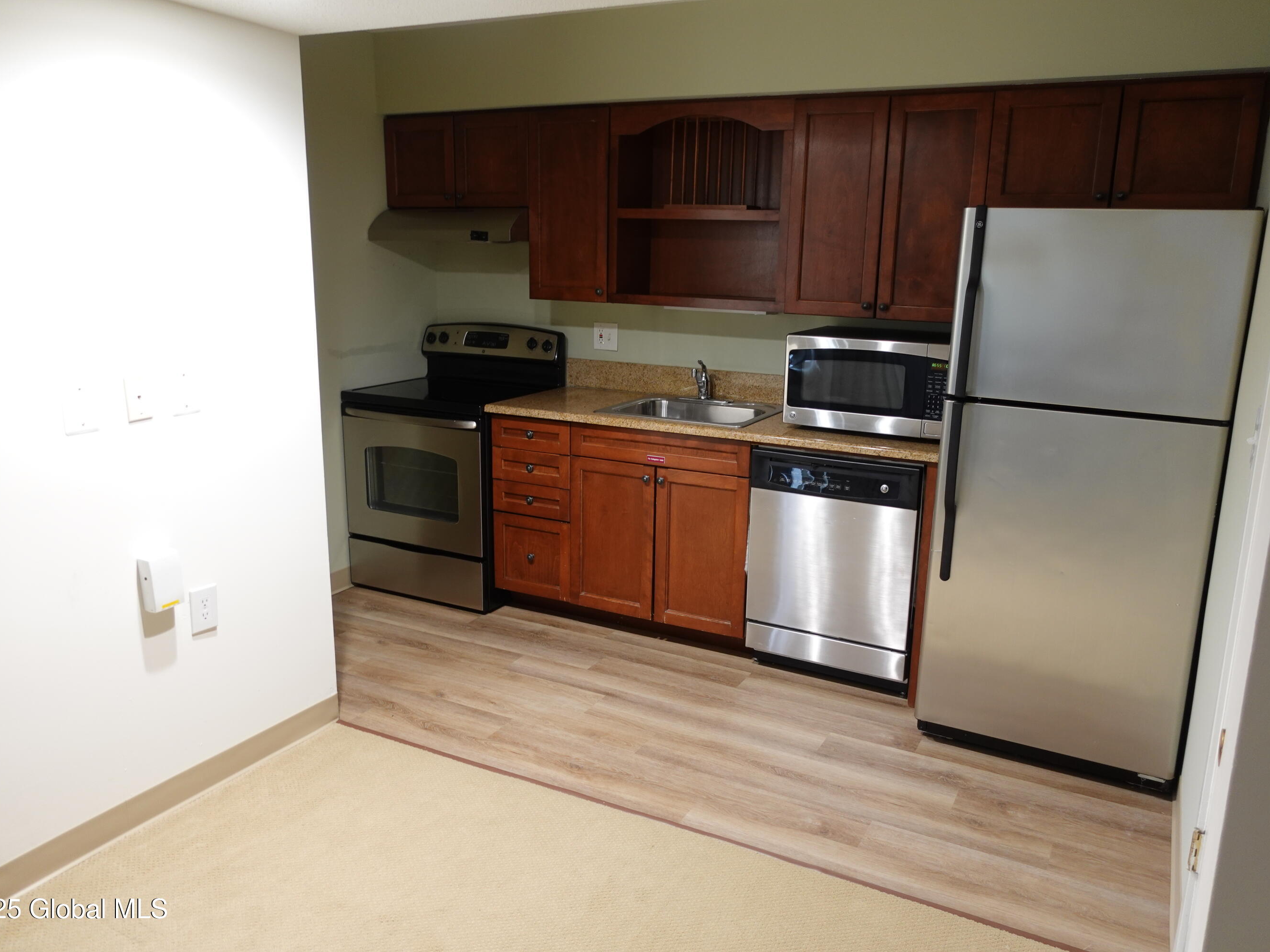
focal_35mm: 26
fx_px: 954
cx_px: 655
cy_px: 476
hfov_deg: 67.3
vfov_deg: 53.1
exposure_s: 1/30
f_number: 1.8
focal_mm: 9.4
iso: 320
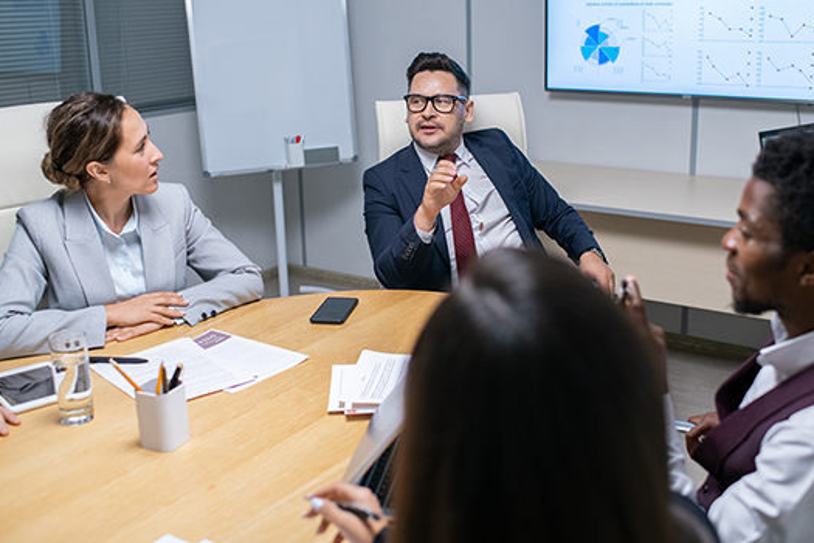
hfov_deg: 48.4
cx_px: 425
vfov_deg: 33.4
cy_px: 245
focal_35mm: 40
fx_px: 904
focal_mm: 35
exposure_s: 1/250
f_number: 2.8
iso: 800
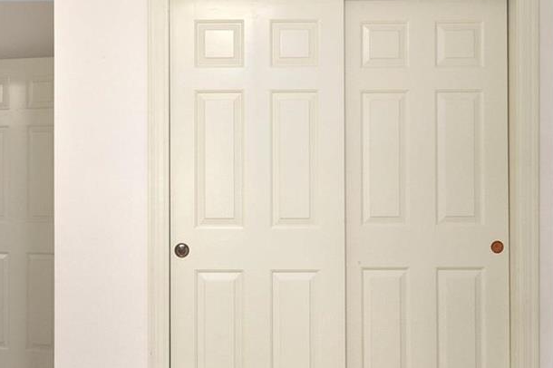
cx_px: 228
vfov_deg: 31.8
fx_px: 645
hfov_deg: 46.2
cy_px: 208
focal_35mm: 42
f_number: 7.1
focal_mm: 8
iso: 400
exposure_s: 1/6
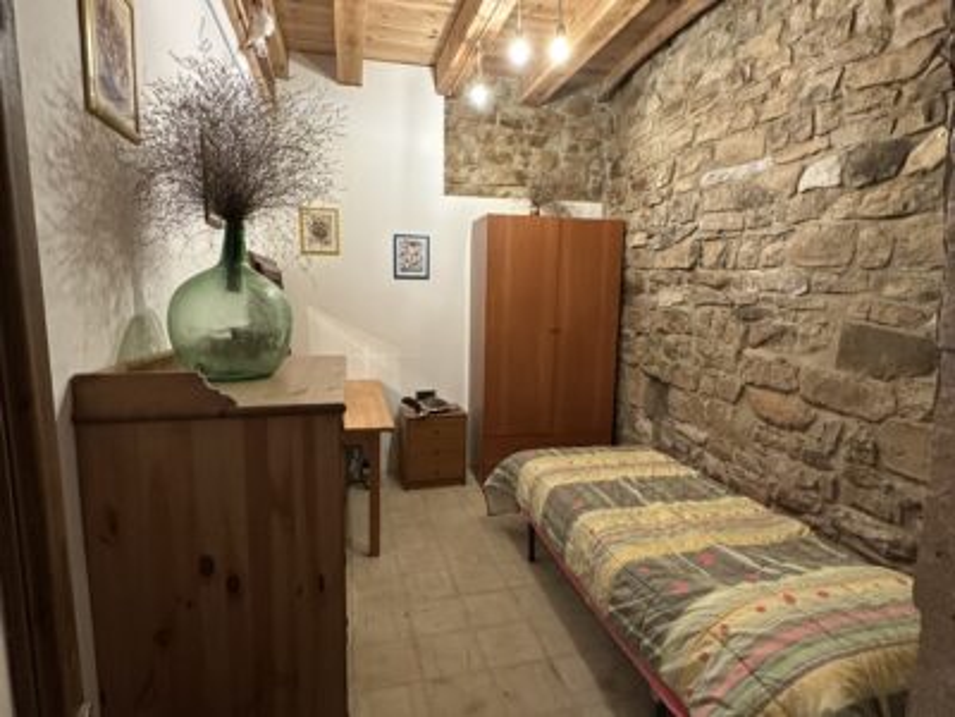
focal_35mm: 14
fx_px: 386
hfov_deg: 102.1
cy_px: 358
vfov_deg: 85.7
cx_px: 478
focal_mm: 2.22
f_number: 2.2
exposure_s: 1/50
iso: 400
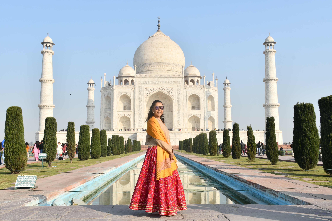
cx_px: 166
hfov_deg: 53.1
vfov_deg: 36.9
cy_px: 110
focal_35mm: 36
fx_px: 332
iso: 100
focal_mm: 24
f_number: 9
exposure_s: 1/200
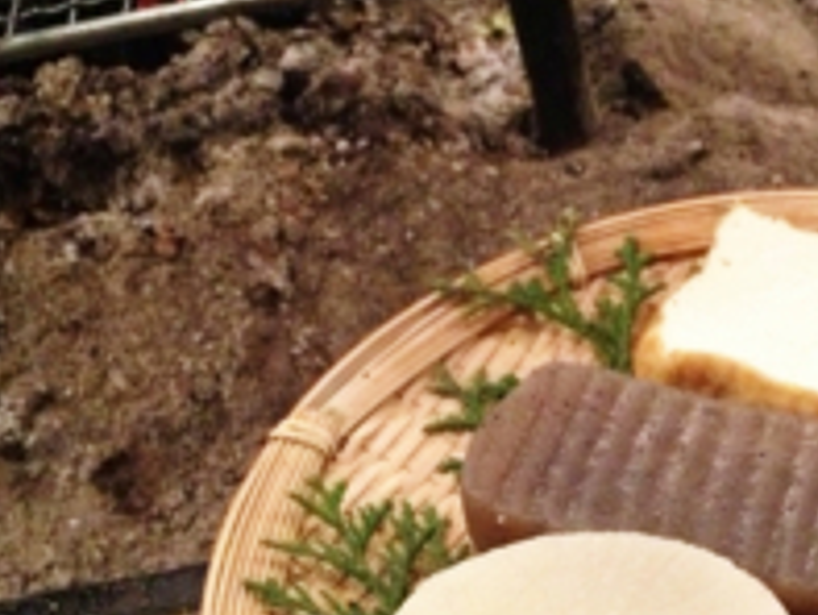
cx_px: 656
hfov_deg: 24.0
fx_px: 1892
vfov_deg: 18.4
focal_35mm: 80
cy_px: 445
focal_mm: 4.28
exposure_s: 1/15
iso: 640
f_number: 2.4
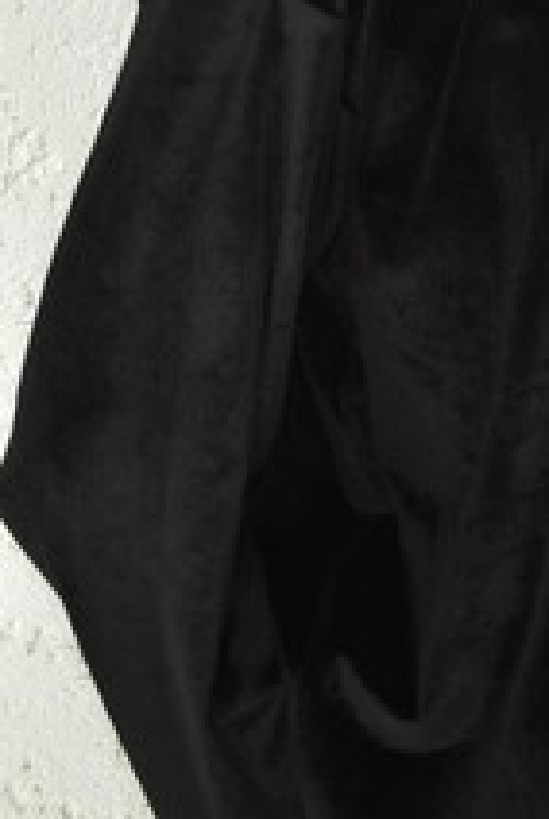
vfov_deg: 21.8
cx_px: 692
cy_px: -50
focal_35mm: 89
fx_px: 2029
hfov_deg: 14.8
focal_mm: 35
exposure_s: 1/160
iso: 100
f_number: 7.1
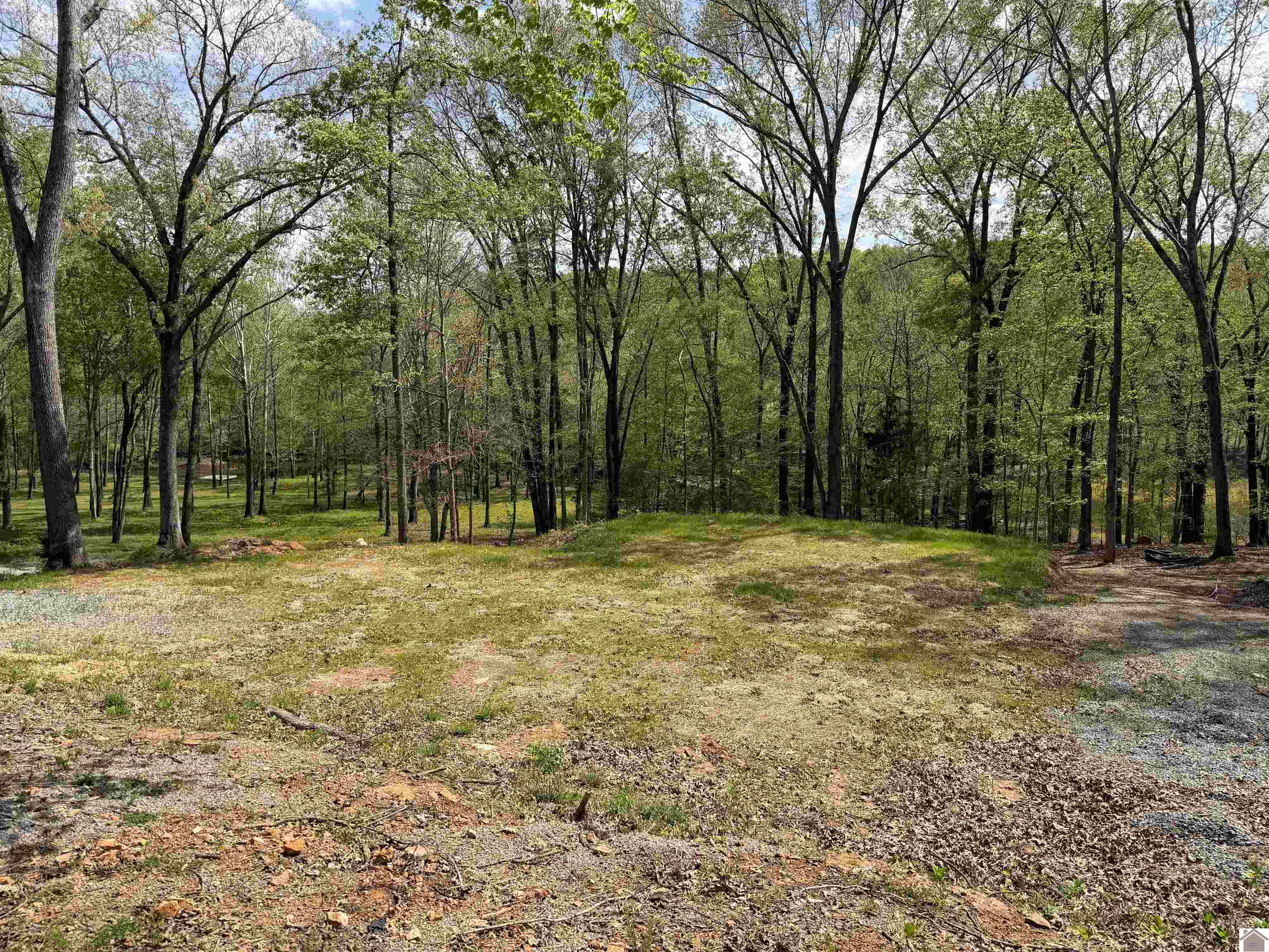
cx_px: 634
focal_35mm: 24
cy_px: 476
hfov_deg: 71.6
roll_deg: +0.4
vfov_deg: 56.8
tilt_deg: -5.7
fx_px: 880
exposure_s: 1/3953
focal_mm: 6.76
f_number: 1.78
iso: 80
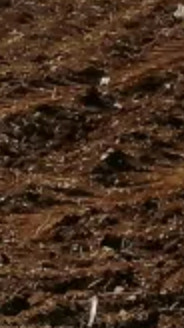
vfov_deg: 9.9
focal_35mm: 213
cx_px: -122
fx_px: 1851
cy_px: -138
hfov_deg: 5.6
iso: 50
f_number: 1.8
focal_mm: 3.96
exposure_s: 1/2632
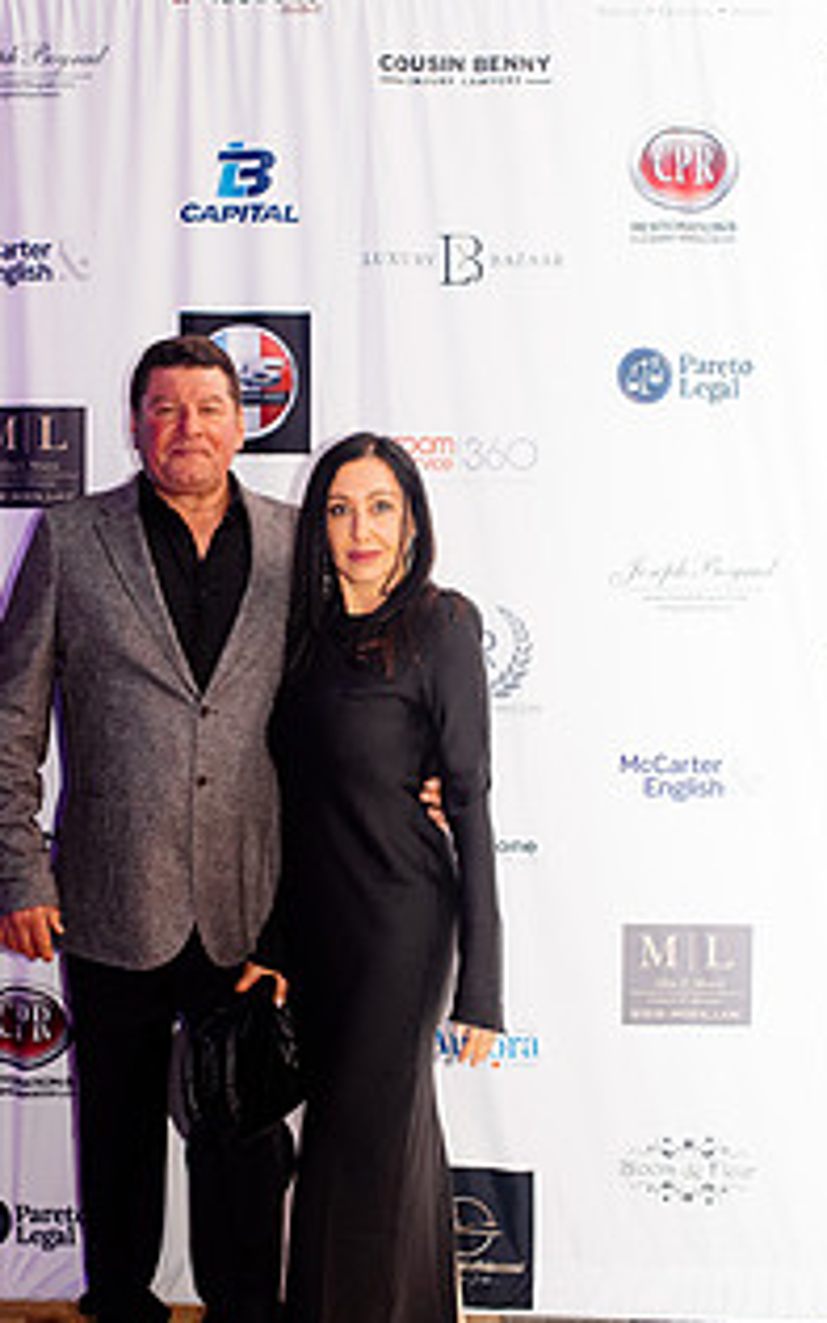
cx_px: 294
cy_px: 605
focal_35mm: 51
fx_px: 1838
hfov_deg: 25.3
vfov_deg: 39.5
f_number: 2.8
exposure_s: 1/200
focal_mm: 35
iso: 2000
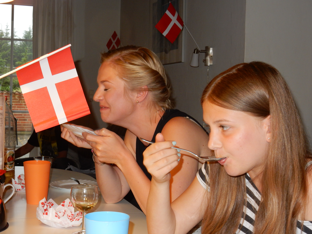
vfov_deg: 24.4
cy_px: 117
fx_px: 541
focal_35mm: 60
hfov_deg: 32.2
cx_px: 156
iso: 200
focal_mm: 10.7
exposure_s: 1/30
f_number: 4.5
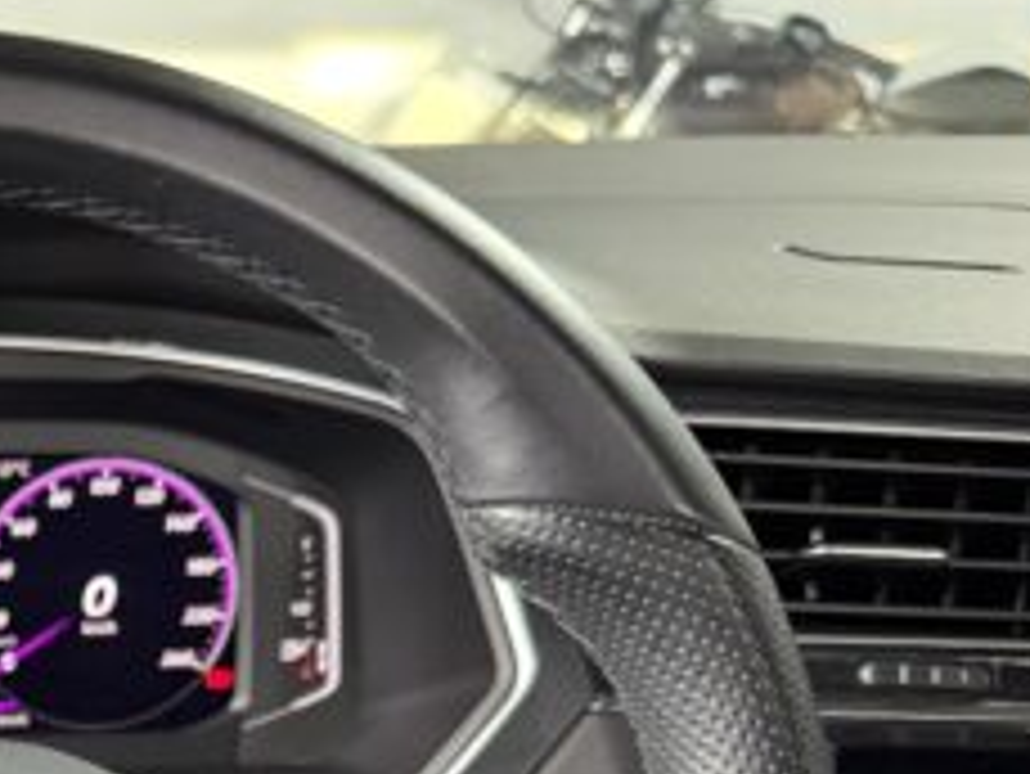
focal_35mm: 65
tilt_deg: -30.7
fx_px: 1935
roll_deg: +1.6
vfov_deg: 20.8
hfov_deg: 26.5
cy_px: 974
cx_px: -207
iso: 800
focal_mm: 6.76
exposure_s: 1/56
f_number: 1.78
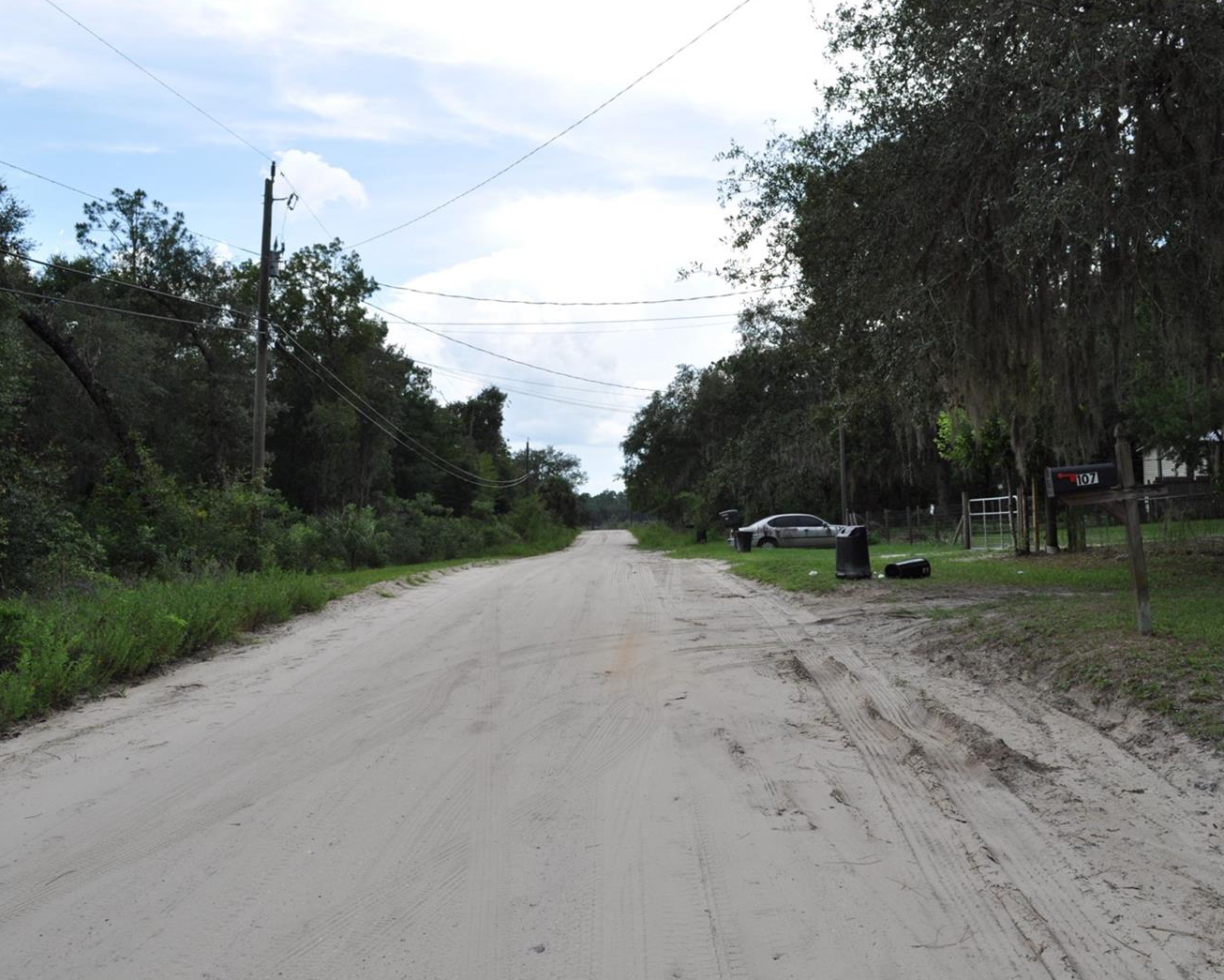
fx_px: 1123
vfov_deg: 47.1
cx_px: 641
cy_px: 487
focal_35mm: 31
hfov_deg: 57.1
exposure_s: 1/250
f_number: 8
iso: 200
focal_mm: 18
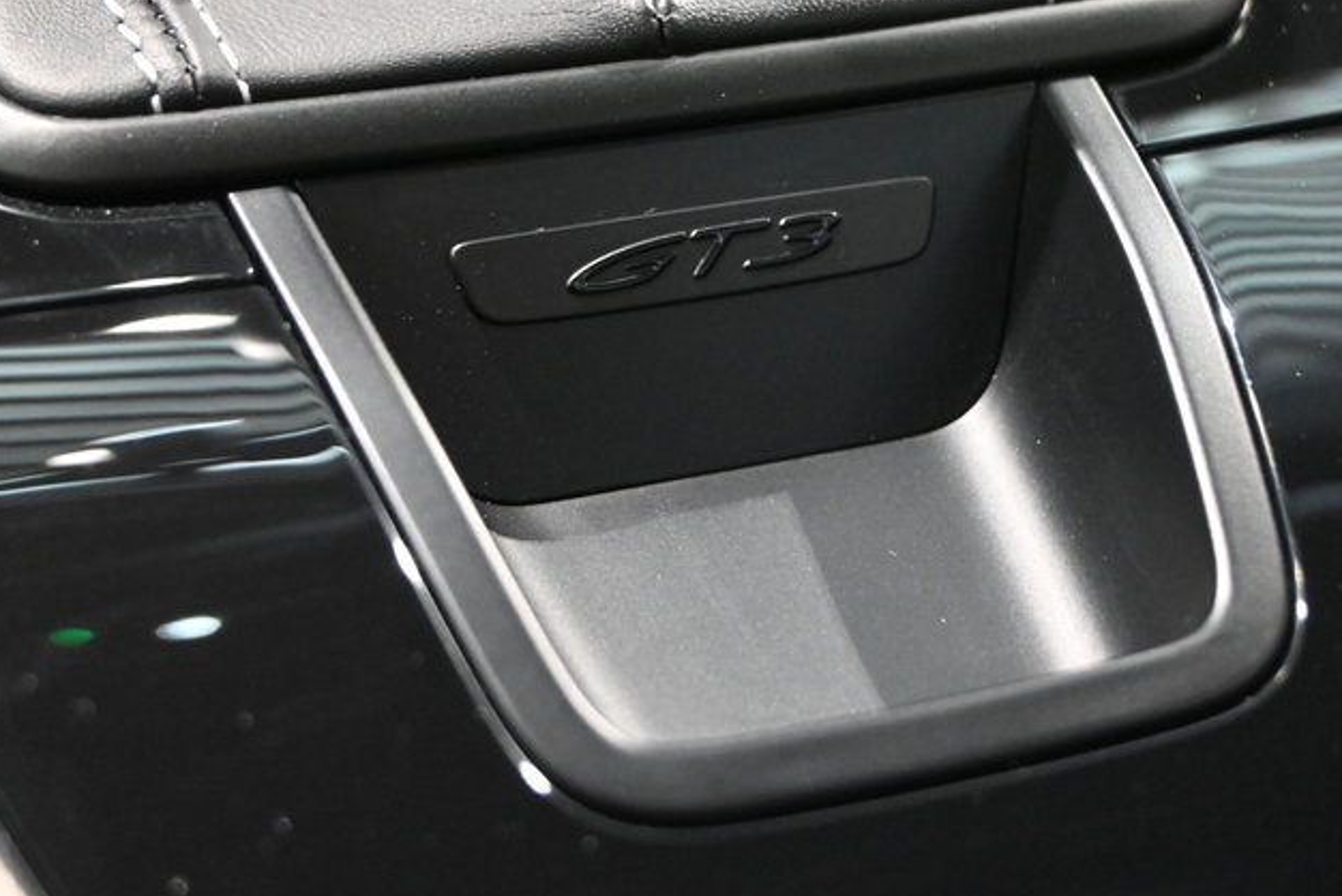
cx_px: 706
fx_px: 2260
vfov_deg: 22.4
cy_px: 362
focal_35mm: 61
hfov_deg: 33.1
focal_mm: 33
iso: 7200
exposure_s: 1/60
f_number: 5
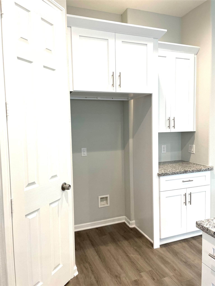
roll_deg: +1.5
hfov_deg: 53.1
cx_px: 108
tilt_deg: -3.6
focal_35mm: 26
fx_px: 215
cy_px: 143
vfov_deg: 67.3
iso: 125
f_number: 1.6
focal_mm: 4.2
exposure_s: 1/120
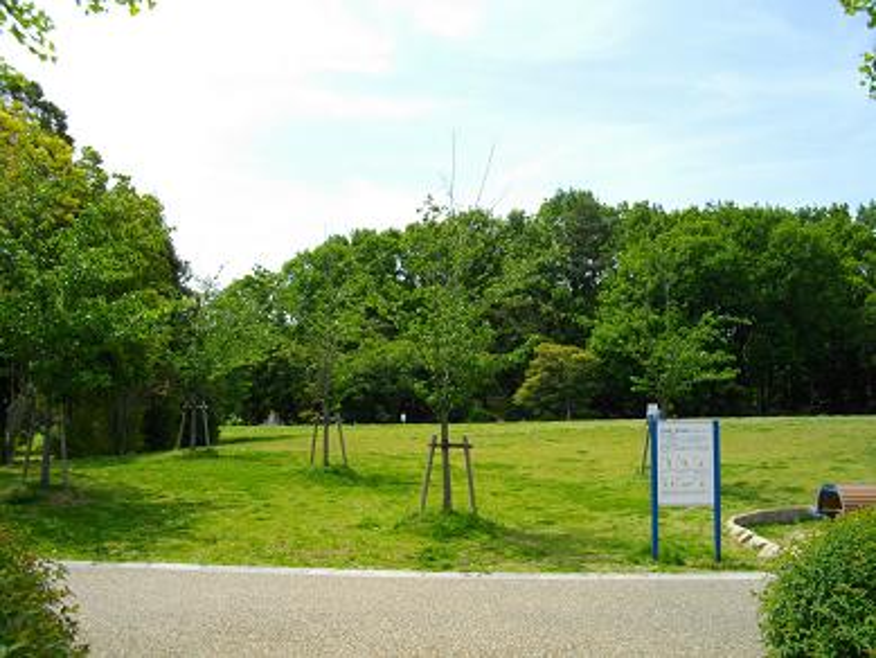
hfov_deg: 56.8
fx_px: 810
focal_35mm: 32
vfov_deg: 44.2
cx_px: 438
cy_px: 329
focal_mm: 5.7
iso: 100
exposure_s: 1/320
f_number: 5.5
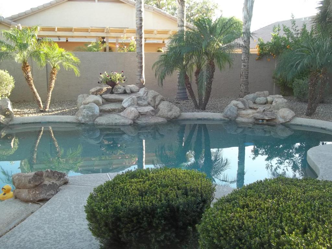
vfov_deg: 39.7
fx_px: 345
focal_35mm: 36
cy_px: 124
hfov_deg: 51.4
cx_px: 166
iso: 64
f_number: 3.1
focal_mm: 6.5
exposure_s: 1/80
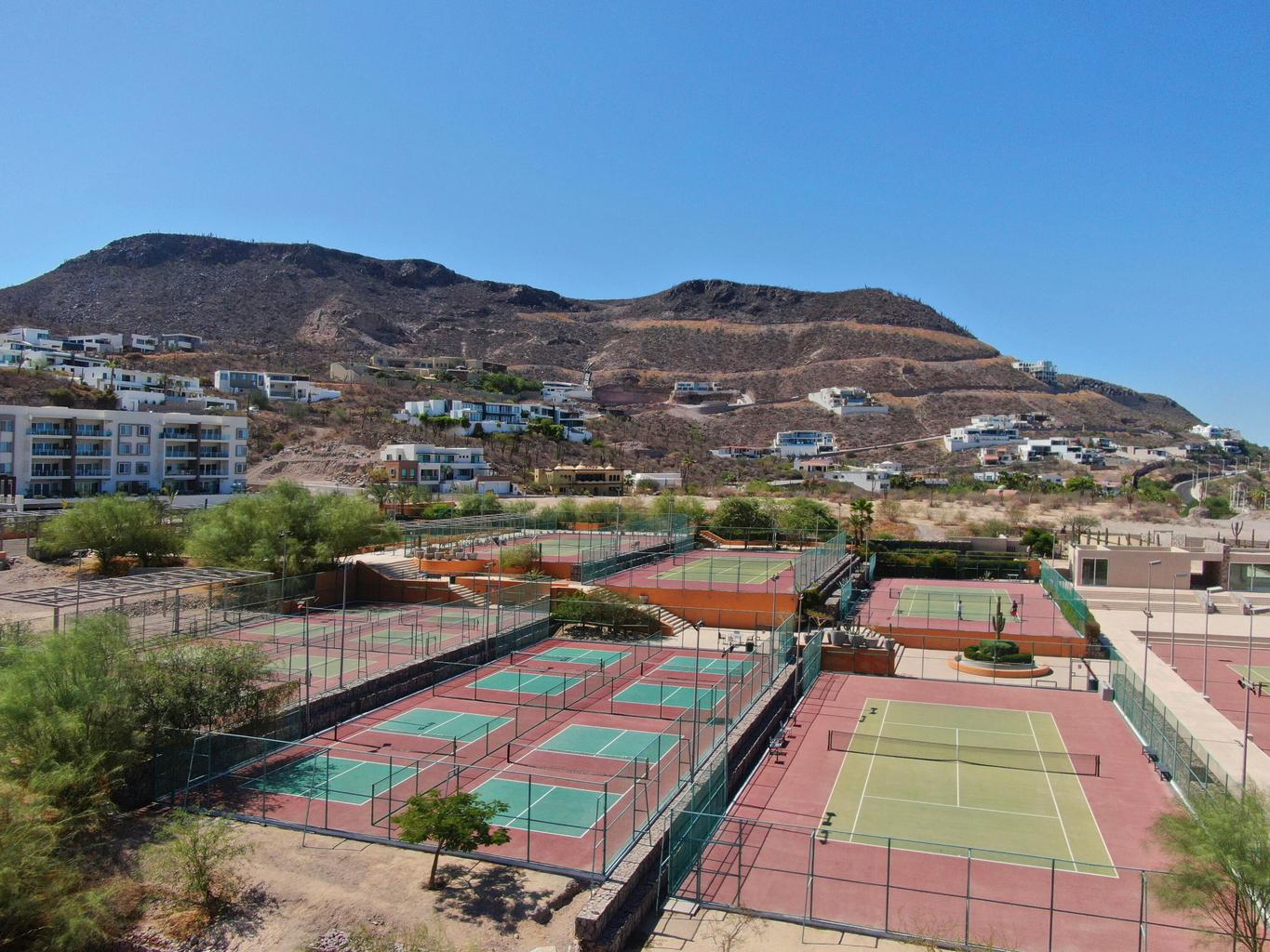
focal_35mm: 24
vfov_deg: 56.8
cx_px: 635
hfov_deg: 71.6
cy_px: 476
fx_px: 881
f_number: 2.8
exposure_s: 1/2500
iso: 100
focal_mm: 4.39
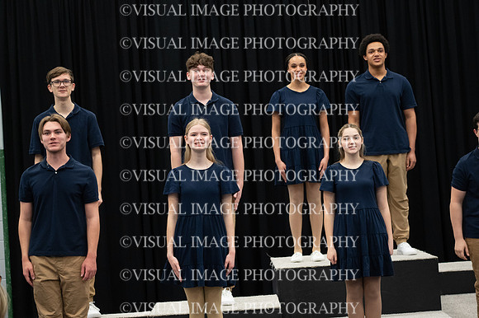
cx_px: 240
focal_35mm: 102
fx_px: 1356
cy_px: 159
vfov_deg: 13.4
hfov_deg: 20.0
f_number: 6.3
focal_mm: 102
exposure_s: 1/100
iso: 6400
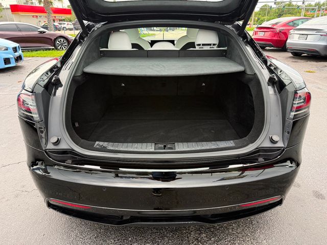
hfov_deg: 71.6
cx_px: 164
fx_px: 227
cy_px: 122
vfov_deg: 56.8
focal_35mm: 24
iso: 200
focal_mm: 6.76
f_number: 1.78
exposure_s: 1/108
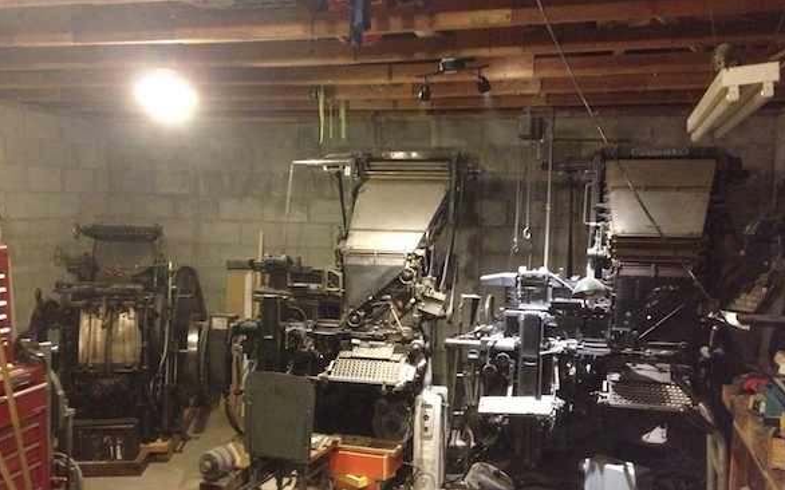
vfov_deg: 33.4
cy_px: 300
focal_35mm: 38
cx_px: 398
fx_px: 813
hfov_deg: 51.5
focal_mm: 4.28
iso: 800
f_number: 2.4
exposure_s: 1/15
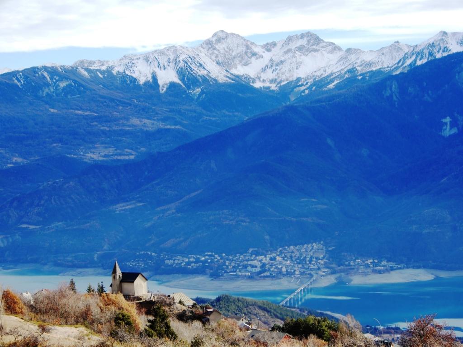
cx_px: 232
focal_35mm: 85
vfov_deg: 17.4
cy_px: 174
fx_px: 1137
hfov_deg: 23.0
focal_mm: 15.2
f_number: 5
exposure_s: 1/320
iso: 80
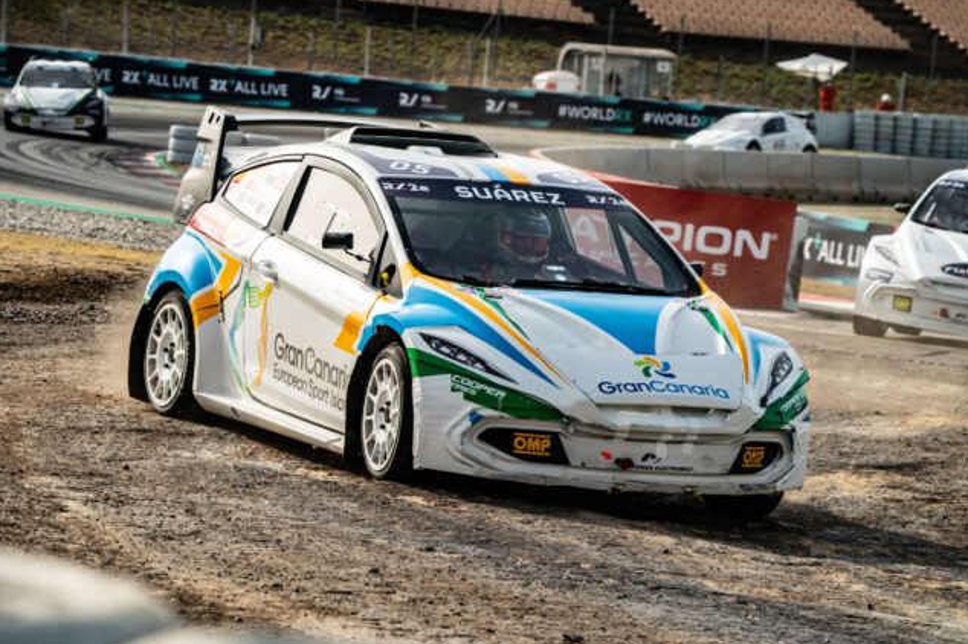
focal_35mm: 205
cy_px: 324
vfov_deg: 6.7
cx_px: 493
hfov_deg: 10.0
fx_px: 5509
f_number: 9
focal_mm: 200
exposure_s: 1/1250
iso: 800
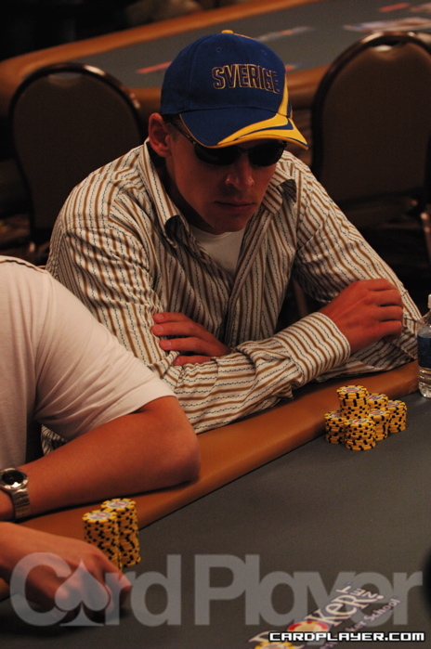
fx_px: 1891
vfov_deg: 19.5
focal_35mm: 105
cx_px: 216
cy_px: 324
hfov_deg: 13.0
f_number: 4
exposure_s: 1/60
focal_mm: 70
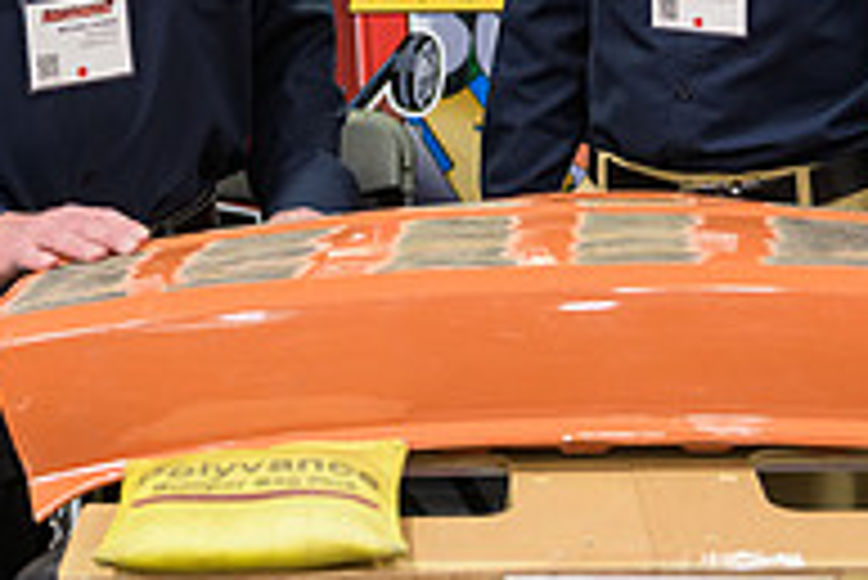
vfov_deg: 13.7
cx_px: 459
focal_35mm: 96
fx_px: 2316
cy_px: -182
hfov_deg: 21.2
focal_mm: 32
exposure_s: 1/125
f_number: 3.2
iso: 1000
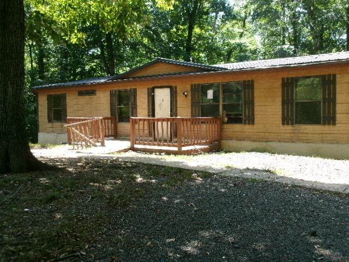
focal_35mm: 36
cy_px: 131
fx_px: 363
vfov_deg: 39.7
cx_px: 174
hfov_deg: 51.4
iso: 100
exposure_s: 1/90
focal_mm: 6.4
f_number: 4.5
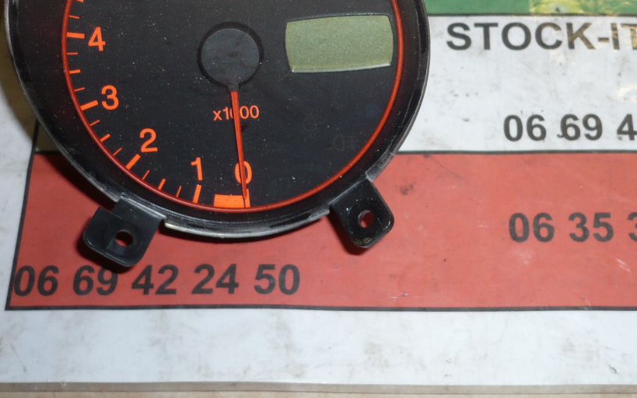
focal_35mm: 58
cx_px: 411
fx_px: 1007
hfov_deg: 34.9
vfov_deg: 22.2
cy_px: 113
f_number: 2.8
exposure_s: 1/30
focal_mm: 5.8
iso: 100
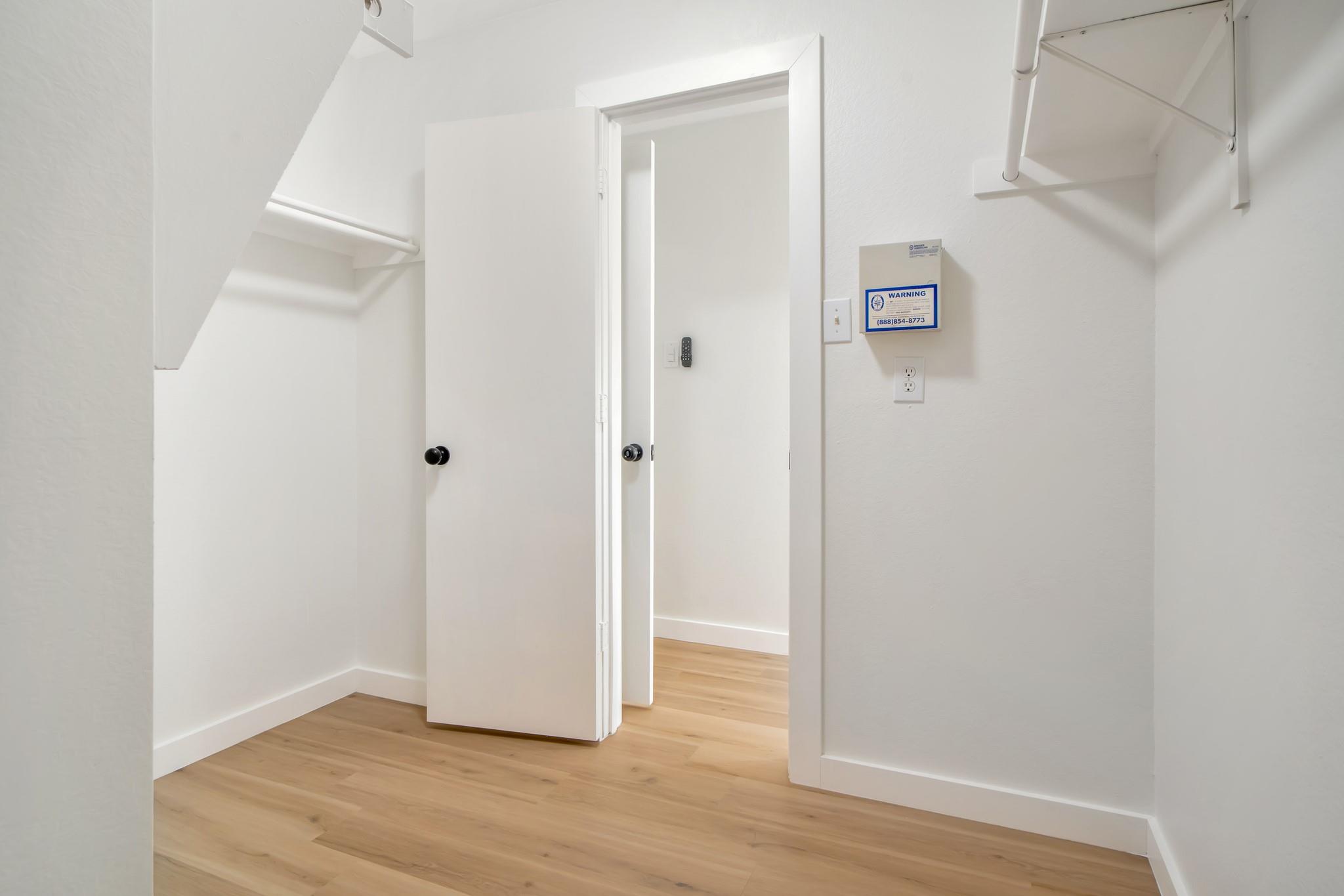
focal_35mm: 18
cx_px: 672
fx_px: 672
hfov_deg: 90.0
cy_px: 448
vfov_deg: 67.4
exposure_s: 1/40
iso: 500
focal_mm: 18
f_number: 8
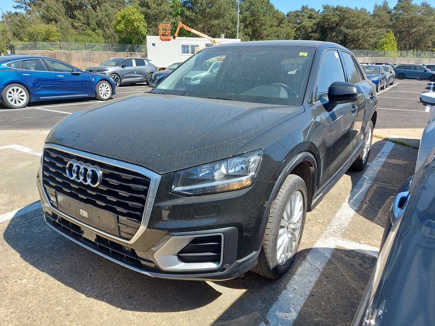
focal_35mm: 24
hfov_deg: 71.6
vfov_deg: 56.8
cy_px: 163
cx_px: 218
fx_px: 302
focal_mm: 5.23
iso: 32
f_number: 1.8
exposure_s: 1/387
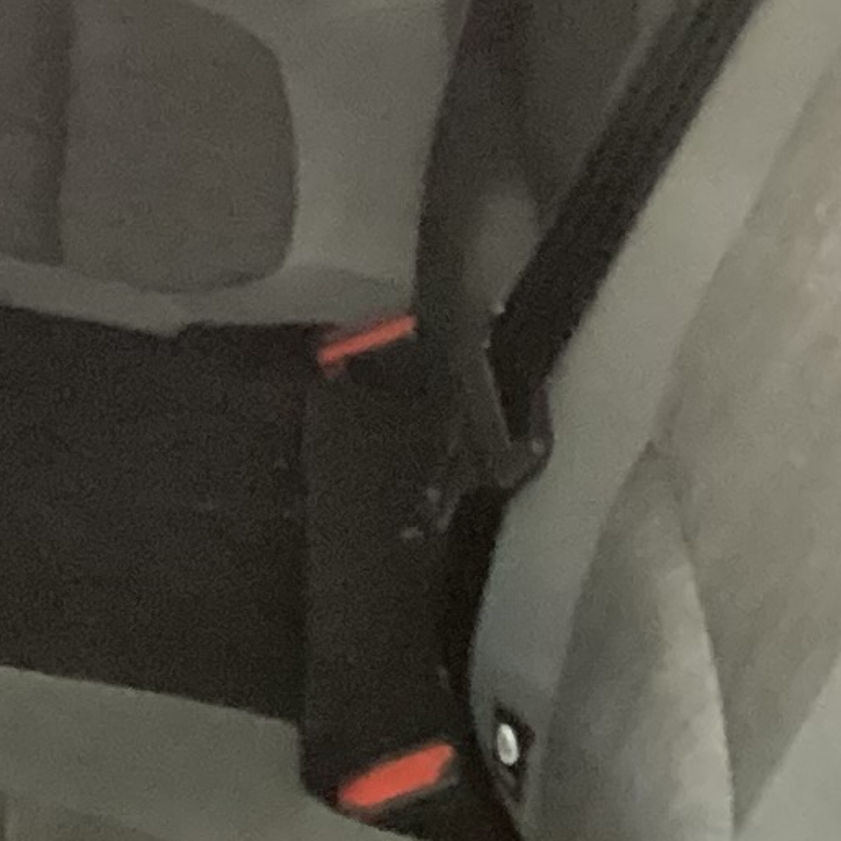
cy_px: 29
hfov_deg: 9.8
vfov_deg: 10.0
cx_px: -363
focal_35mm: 174
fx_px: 4783
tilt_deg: -23.8
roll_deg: +4.2
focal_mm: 3.3
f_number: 2.4
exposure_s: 1/17
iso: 800
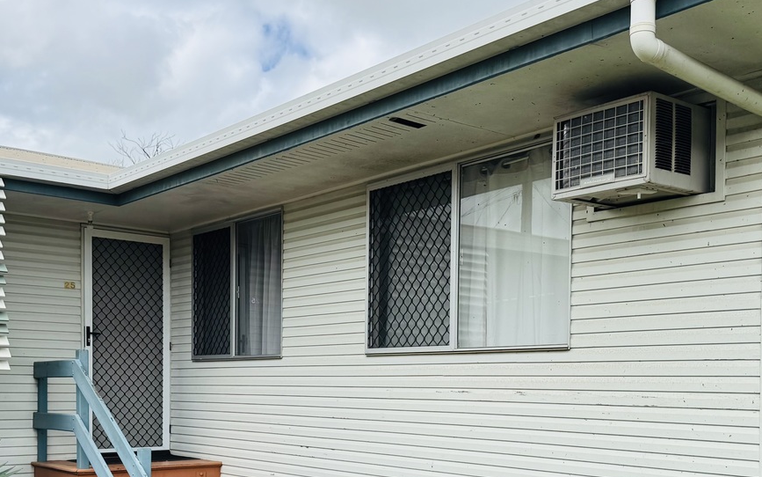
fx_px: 914
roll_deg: -0.8
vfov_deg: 28.5
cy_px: 393
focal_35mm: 44
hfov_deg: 45.3
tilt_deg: -0.5
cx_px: 363
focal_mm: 6.76
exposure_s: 1/3802
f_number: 1.78
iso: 80
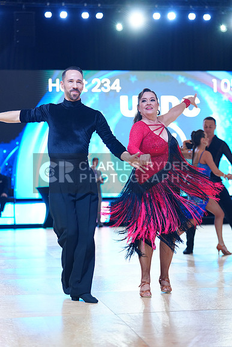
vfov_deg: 26.3
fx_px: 744
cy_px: 174
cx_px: 116
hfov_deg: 17.7
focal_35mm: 77
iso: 2000
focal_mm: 77
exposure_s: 1/400
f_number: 2.8
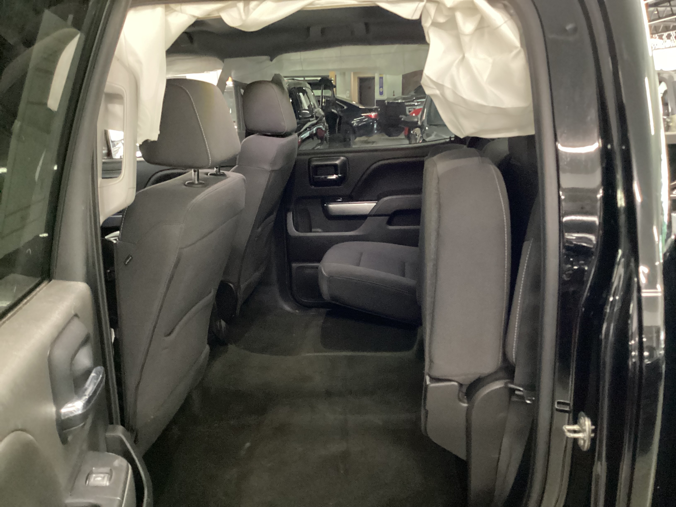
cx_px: 338
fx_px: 605
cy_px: 254
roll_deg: +0.5
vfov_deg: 45.4
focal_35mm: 31
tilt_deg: -16.8
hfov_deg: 58.4
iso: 800
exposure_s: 1/20
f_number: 2.4
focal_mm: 3.3
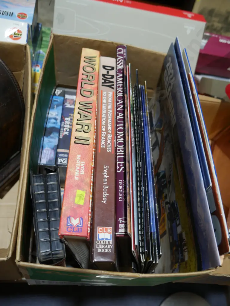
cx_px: 115
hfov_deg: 46.8
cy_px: 153
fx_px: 266
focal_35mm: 30
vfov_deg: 59.9
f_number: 3.6
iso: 200
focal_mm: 15
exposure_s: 1/80
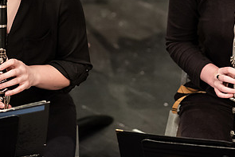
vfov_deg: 2.3
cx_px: 139
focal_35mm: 590
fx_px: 3853
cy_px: 4
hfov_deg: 3.5
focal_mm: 300
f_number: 3.2
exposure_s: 1/320
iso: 3200
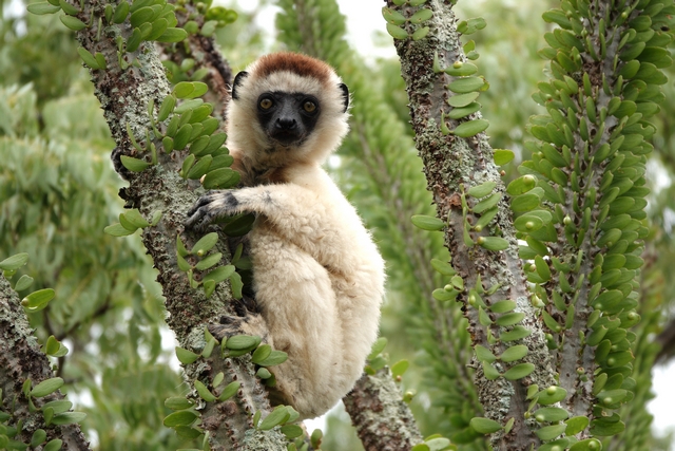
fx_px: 11252
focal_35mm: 600
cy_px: 226
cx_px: 338
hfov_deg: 3.4
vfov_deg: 2.3
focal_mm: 220
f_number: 4
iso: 125
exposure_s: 1/250
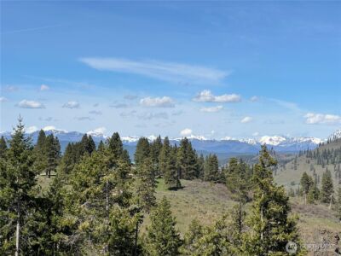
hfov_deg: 25.3
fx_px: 759
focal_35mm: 77
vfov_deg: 19.1
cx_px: 170
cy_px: 128
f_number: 2.8
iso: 32
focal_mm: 9
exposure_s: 1/1167
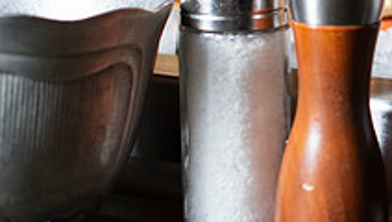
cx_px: 436
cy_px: -129
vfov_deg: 8.3
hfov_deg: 14.6
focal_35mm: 143
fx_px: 1489
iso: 200
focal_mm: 50
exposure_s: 1/200
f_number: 2.8
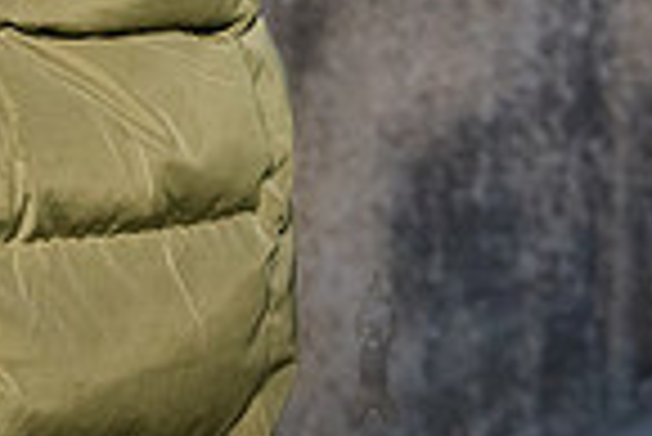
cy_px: -254
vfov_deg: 6.7
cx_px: -666
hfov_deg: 9.4
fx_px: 3680
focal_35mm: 203
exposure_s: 1/125
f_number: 3.5
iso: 4000
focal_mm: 44
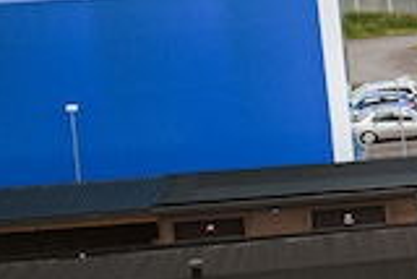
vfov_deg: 7.6
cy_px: 164
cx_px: 1261
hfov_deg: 9.1
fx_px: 2087
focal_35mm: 180
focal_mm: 24
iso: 64
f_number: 3.5
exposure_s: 1/500
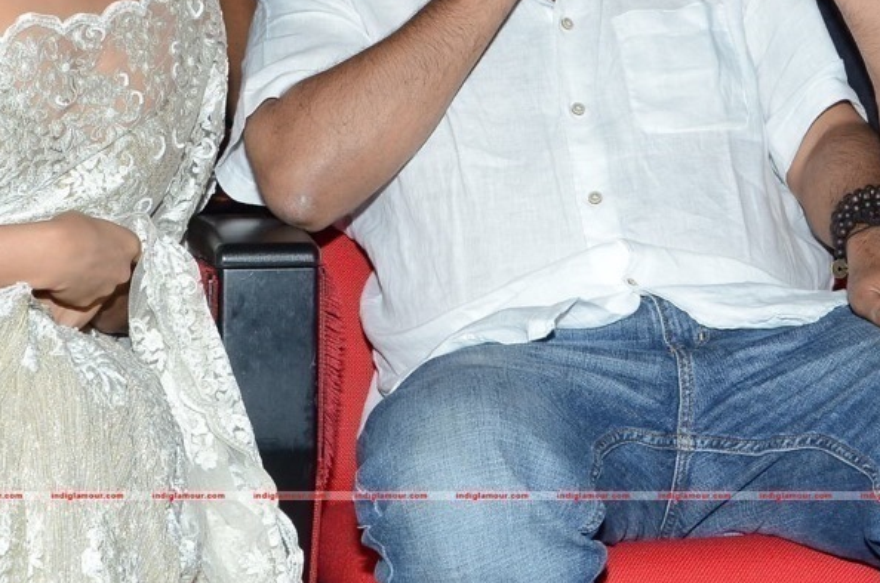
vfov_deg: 12.8
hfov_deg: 19.2
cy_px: 63
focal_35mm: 106
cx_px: 593
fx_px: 2587
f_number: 7.1
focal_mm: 35
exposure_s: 1/125
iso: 400
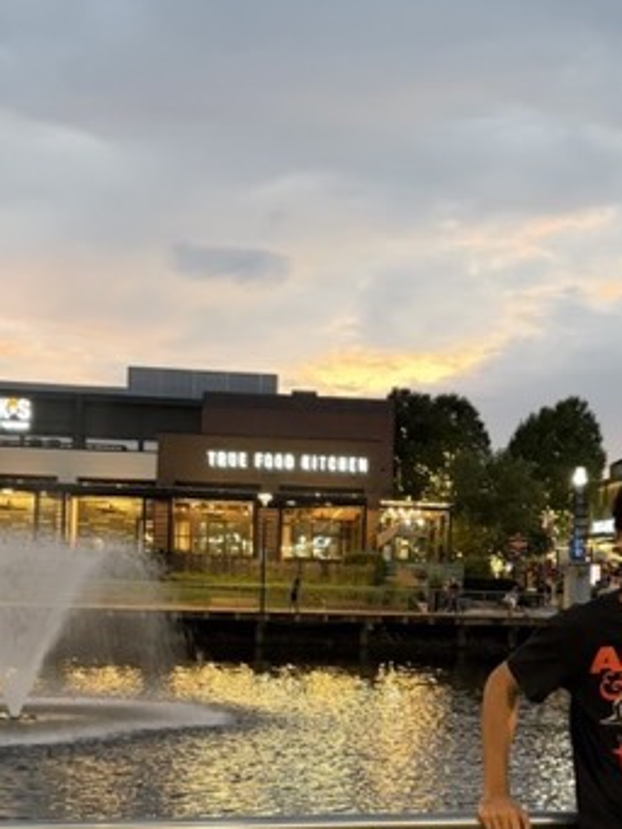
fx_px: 1389
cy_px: 579
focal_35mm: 58
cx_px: 398
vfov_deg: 32.8
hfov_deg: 25.2
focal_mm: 5.96
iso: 500
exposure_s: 1/30
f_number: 1.6
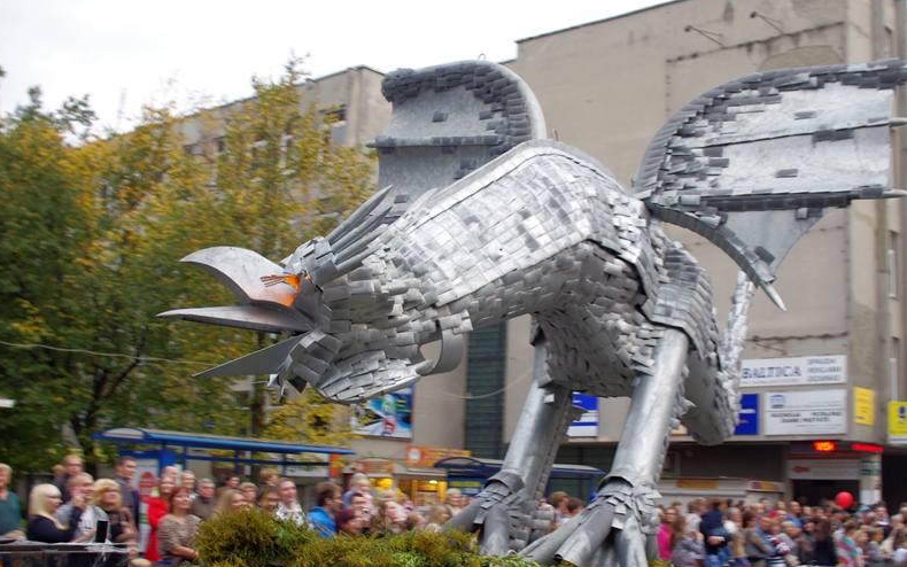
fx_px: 1187
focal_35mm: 48
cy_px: 306
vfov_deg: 26.9
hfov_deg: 41.8
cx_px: 459
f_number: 4.5
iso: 400
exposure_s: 1/80
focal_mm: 30
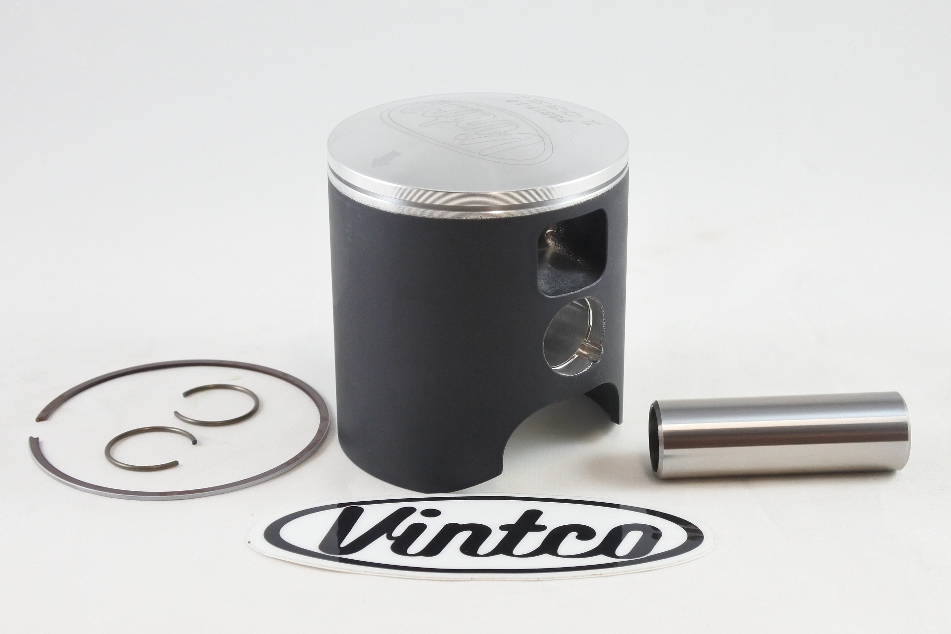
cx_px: 476
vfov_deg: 25.5
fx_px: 1400
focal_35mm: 53
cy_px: 317
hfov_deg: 37.5
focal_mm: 19.7
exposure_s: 1/125
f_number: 4.5
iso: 720
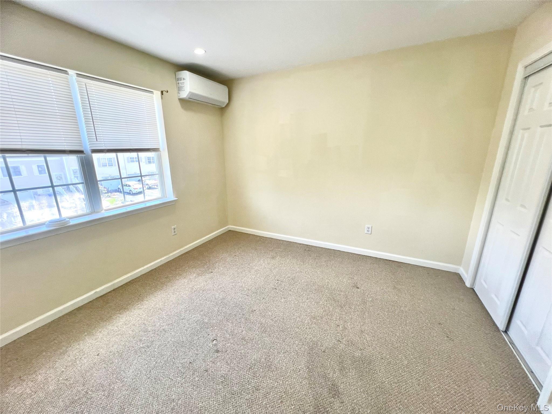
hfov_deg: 106.2
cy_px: 207
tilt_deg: -15.0
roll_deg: +0.4
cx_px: 276
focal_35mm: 13
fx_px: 207
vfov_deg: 89.9
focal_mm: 1.57
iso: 64
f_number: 1.8
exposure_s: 1/120
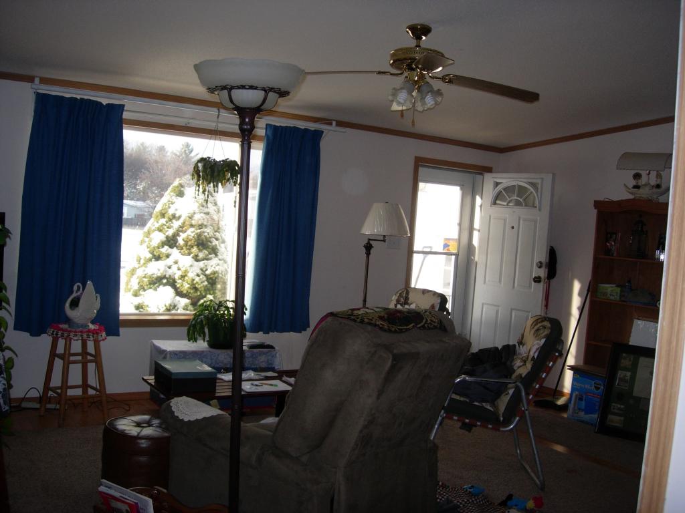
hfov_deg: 49.0
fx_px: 752
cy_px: 256
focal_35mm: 38
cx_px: 342
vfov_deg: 37.7
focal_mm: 7.8
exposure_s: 1/313
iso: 79
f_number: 2.8
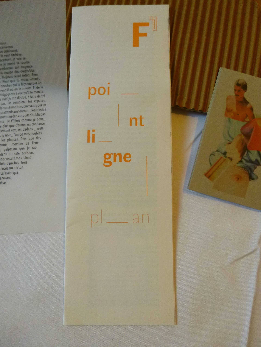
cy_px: 174
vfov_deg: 69.4
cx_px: 130
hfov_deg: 54.9
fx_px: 251
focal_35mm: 25
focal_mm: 4.5
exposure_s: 1/60
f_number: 3.1
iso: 250
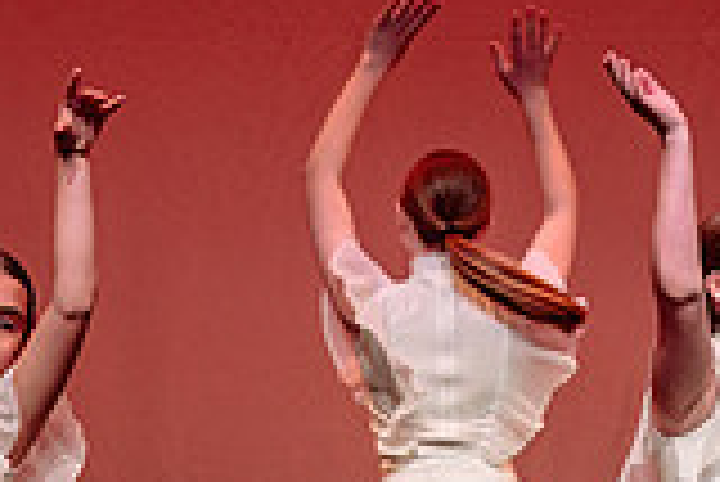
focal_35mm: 551
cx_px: 495
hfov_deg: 3.7
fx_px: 11030
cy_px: 406
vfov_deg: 2.5
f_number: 2.8
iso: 1000
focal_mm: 130
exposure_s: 1/800
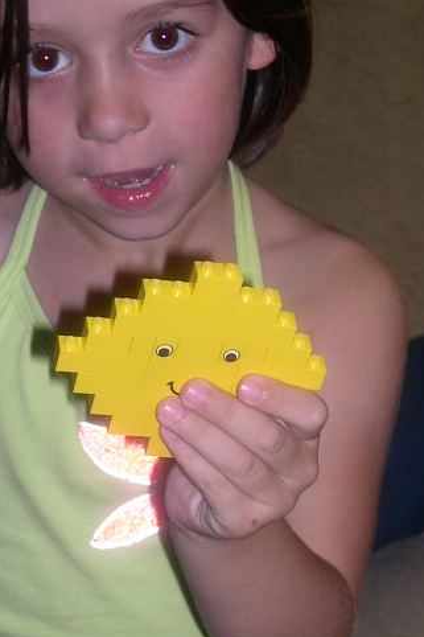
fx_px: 2033
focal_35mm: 115
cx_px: 62
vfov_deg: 17.8
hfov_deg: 11.8
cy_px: 358
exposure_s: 1/60
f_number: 3.2
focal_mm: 11.1
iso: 100
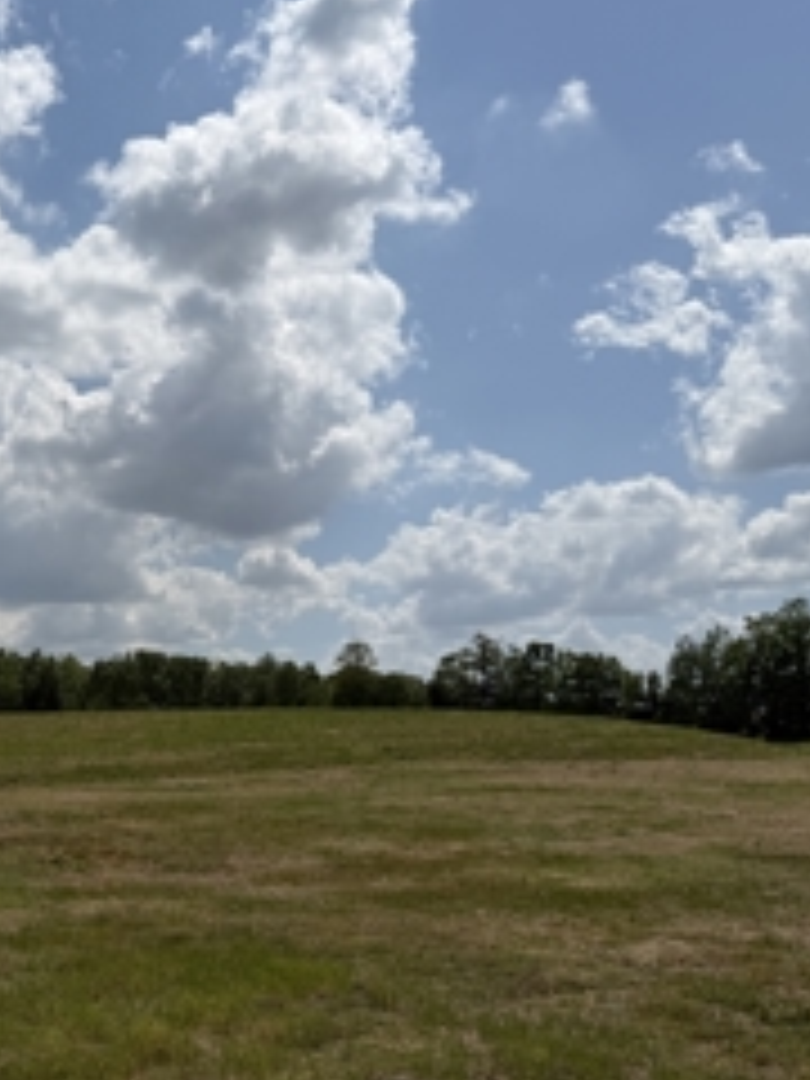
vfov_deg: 46.7
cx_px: 99
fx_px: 1248
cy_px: 594
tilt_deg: +6.9
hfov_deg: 34.2
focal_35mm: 40
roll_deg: -0.3
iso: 80
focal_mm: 6.76
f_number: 1.78
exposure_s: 1/17544
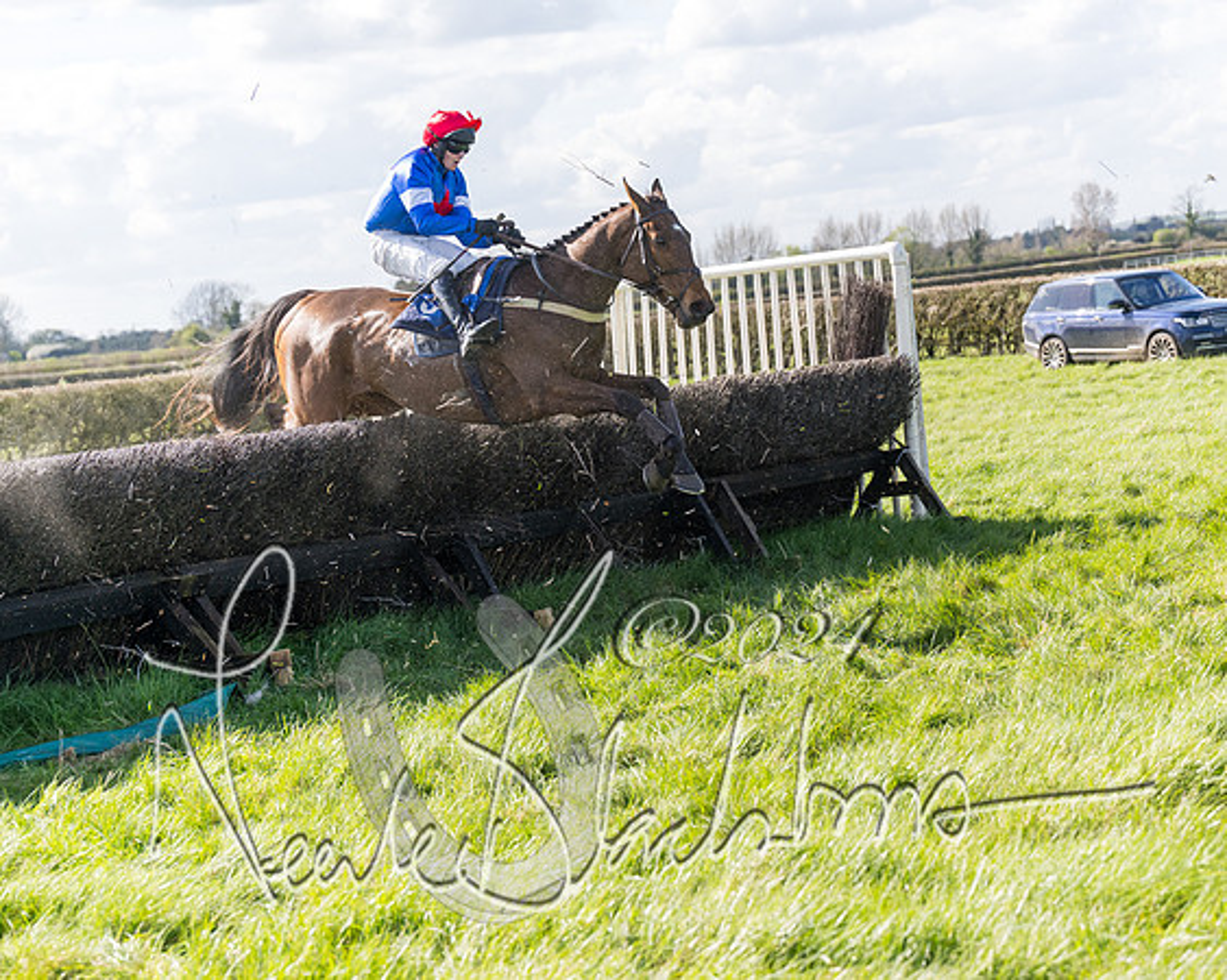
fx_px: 2862
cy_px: 490
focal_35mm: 79
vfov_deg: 19.4
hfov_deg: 24.2
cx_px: 736
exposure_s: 1/2000
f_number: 4
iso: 400
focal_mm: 70
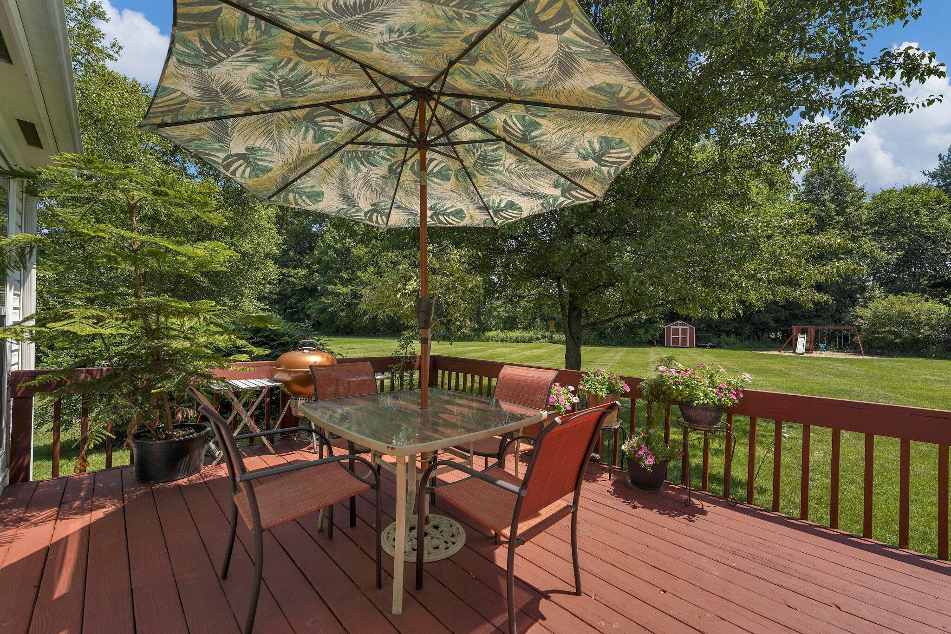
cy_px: 317
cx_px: 476
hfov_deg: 104.3
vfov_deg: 81.2
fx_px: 370
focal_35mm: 14
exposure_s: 1/500
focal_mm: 14
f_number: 6.3
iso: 125
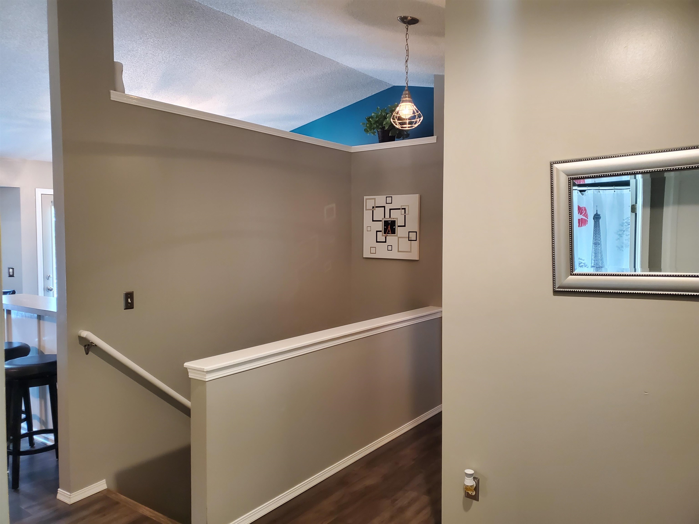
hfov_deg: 67.3
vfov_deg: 53.1
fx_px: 525
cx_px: 350
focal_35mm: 26
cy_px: 262
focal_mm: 4.3
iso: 250
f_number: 1.5
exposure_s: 1/40
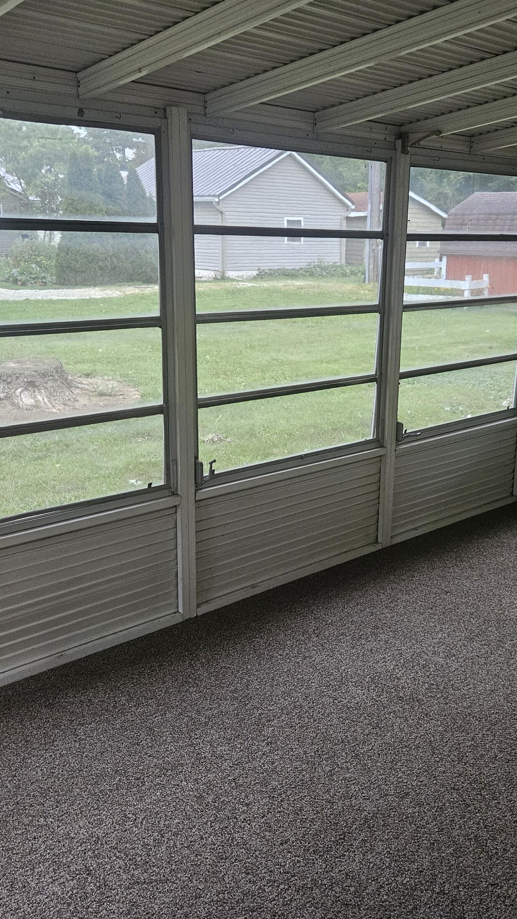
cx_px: 339
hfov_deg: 34.4
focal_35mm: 34
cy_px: 453
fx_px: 828
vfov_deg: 58.0
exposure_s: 1/120
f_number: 1.8
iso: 500
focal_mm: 5.4
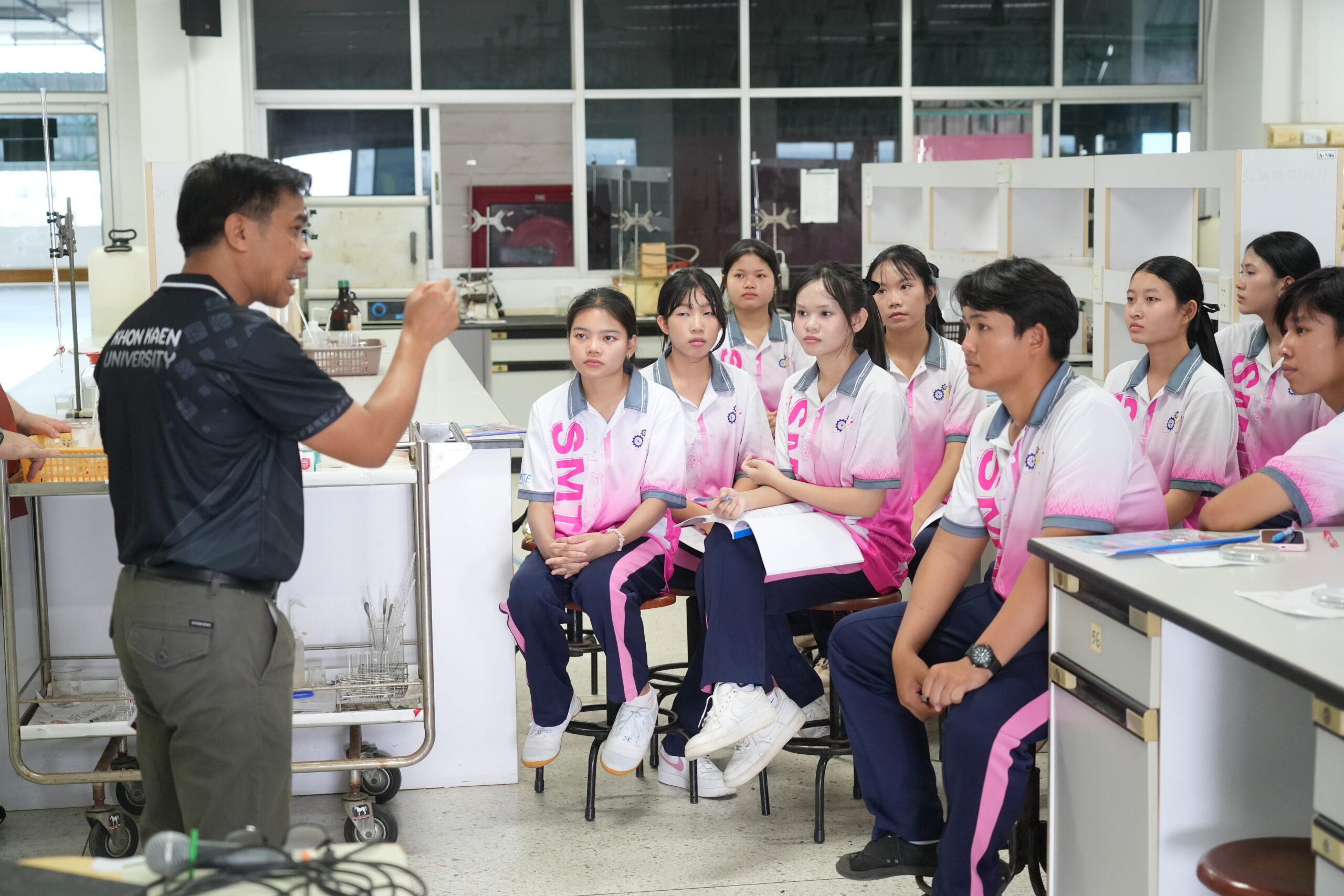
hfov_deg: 35.6
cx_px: 672
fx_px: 2091
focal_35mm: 56
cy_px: 448
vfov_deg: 24.2
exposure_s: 1/160
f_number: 4
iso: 3200
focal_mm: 56
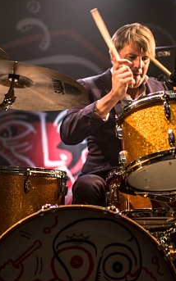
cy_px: 133
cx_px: 98
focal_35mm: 75
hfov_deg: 17.4
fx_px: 576
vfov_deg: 27.5
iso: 320
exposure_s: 1/250
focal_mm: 35
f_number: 1.4
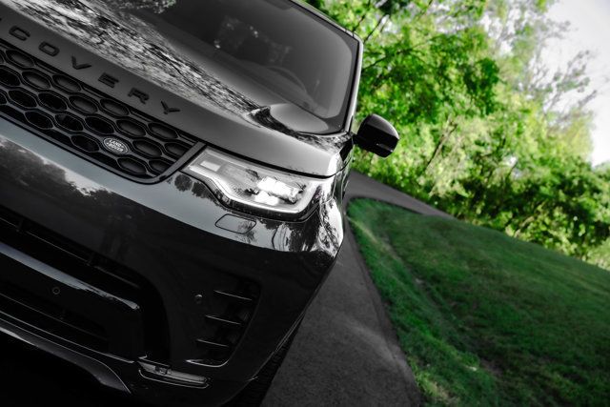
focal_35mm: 45
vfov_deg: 29.9
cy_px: 204
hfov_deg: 43.6
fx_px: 763
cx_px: 305
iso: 640
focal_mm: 45
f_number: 5
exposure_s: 1/400
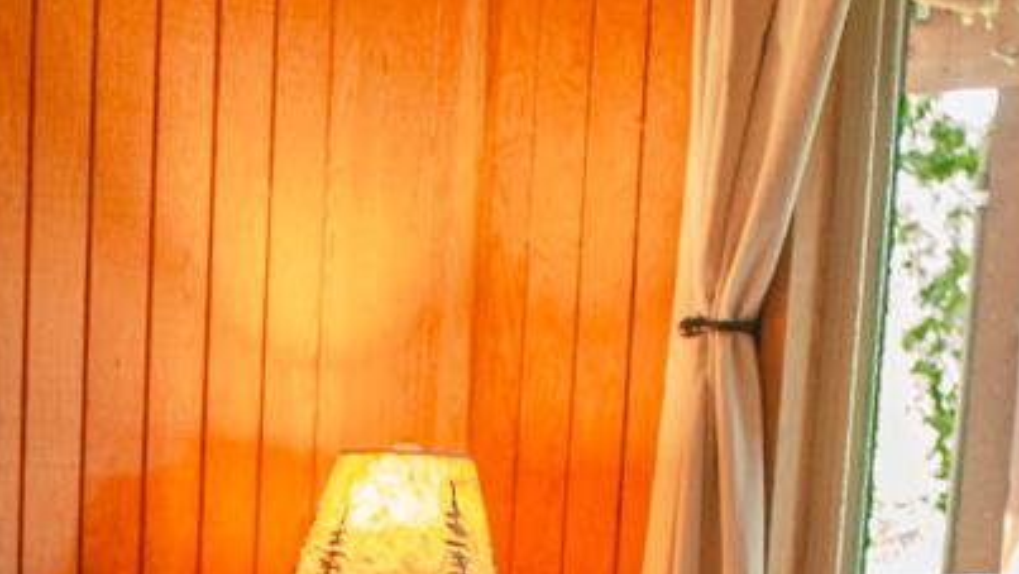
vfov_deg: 10.4
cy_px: 1250
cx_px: -94
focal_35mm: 105
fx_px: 2838
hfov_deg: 19.5
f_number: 3.5
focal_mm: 18
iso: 1250
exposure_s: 1/60
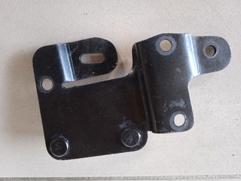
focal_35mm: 28
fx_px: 195
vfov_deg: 49.7
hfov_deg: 63.4
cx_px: 120
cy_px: 90
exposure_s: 1/25
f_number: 2.2
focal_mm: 3.43
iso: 502
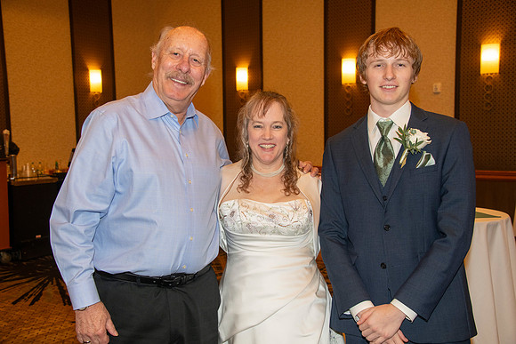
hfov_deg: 44.5
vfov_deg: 30.5
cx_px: 258
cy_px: 172
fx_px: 631
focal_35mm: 44
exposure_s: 1/60
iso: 2000
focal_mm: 44
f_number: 5.6
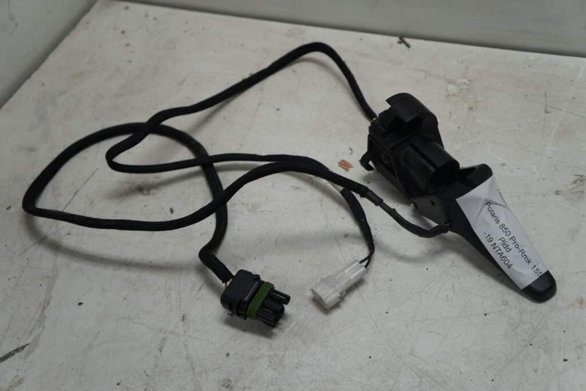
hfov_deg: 43.6
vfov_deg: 29.9
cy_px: 196
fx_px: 733
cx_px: 293
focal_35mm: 45
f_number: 4
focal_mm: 30
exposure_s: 1/80
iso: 100
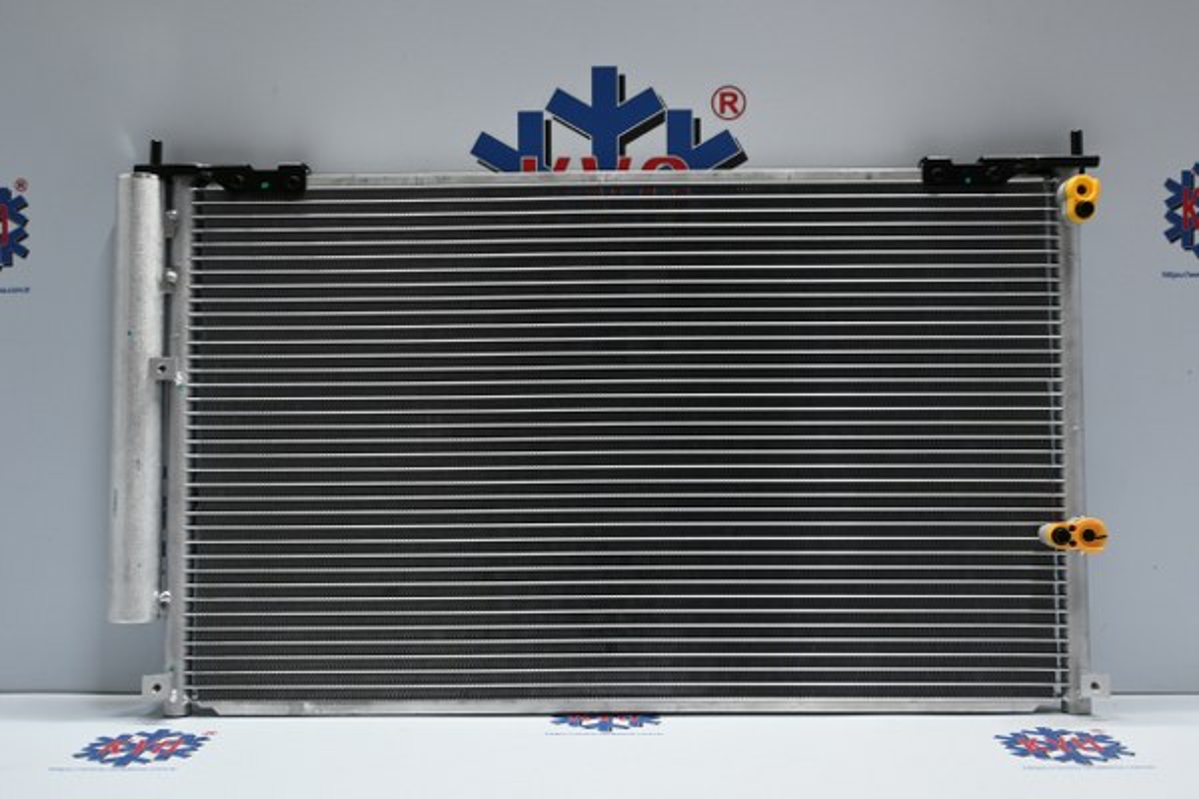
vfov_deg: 35.5
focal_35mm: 38
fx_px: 1249
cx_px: 600
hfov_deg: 51.3
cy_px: 400
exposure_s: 1/40
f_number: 4.2
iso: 400
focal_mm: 25
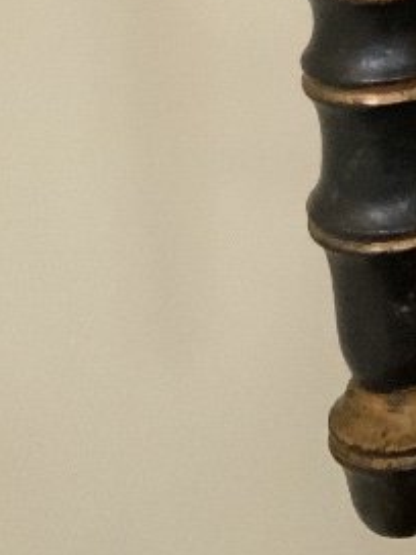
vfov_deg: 13.9
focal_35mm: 128
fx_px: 2051
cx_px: 718
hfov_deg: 10.9
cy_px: -406
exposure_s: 1/25
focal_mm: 3
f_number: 1.8
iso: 320
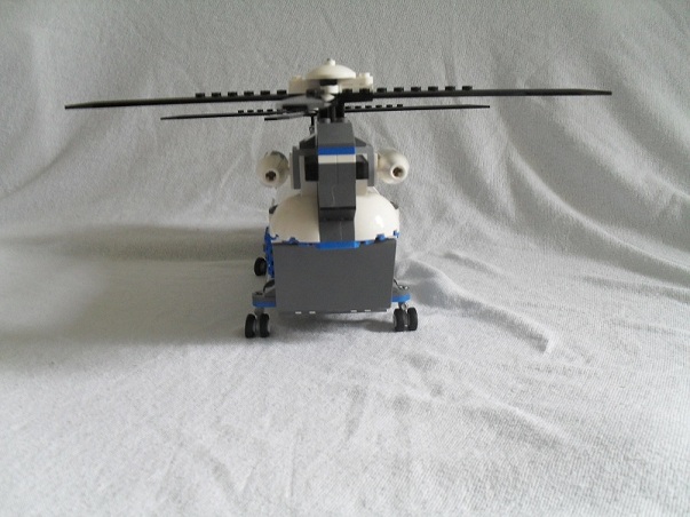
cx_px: 345
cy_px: 258
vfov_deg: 40.7
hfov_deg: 52.6
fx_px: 698
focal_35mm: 35
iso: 200
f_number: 3.2
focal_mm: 6.3
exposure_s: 1/8
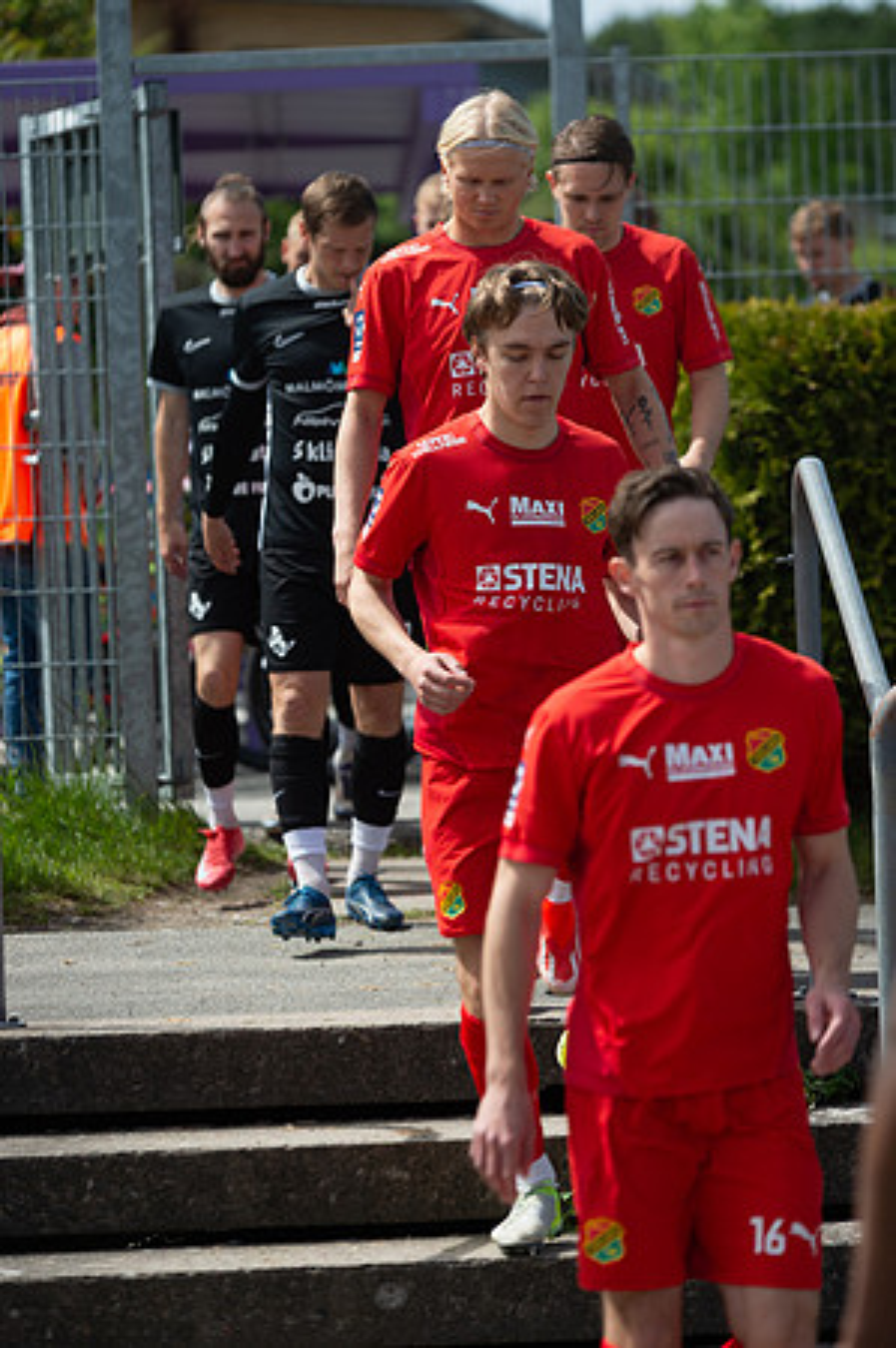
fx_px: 5987
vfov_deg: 12.9
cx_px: 448
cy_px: 674
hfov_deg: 8.6
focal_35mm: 160
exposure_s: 1/1600
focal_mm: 160
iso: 125
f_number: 4
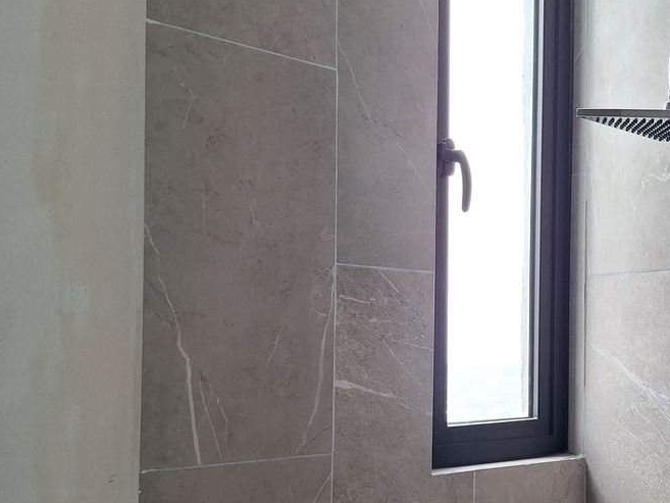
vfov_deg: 34.1
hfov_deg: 44.0
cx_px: 462
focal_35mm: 42
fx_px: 813
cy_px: 334
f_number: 1.8
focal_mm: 5.54
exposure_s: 1/60
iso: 64
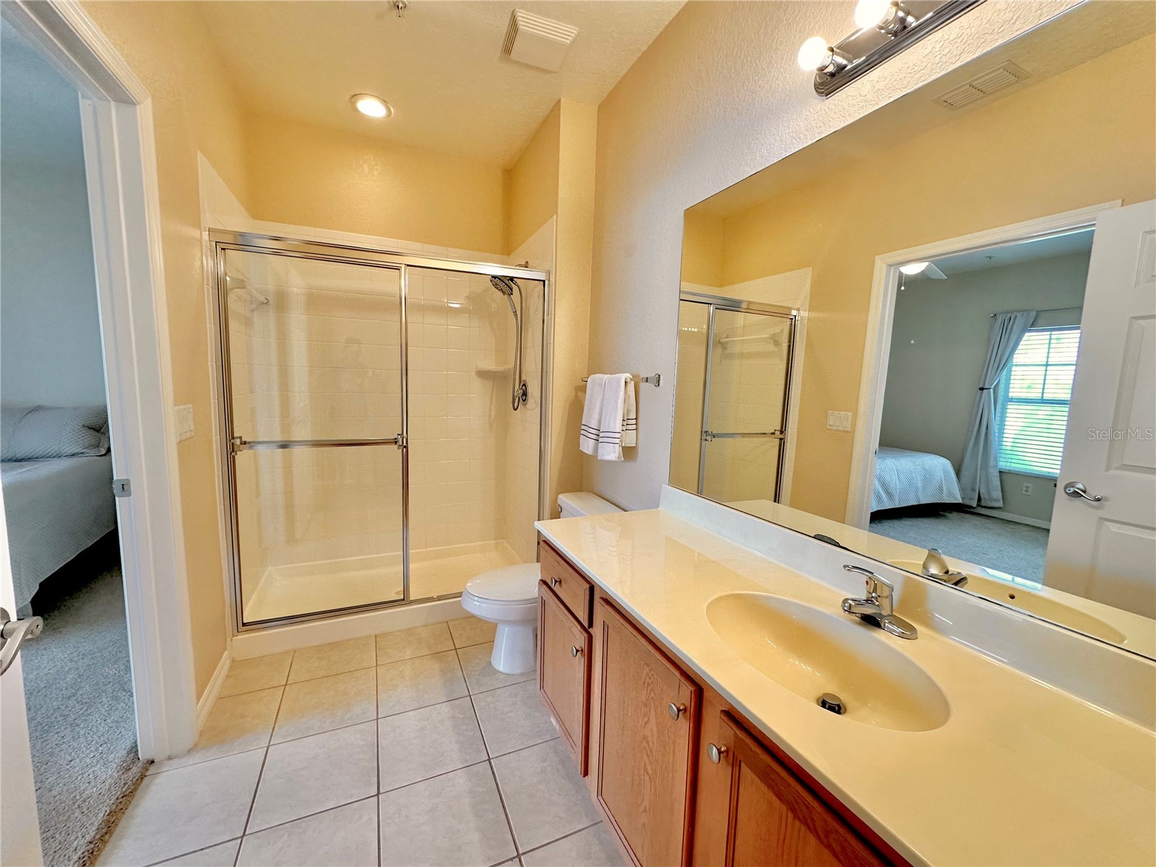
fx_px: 468
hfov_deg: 102.1
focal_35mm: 14
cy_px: 434
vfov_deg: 85.7
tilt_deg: -6.1
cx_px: 578
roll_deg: -1.7
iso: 200
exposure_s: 1/120
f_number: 2.2
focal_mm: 2.22
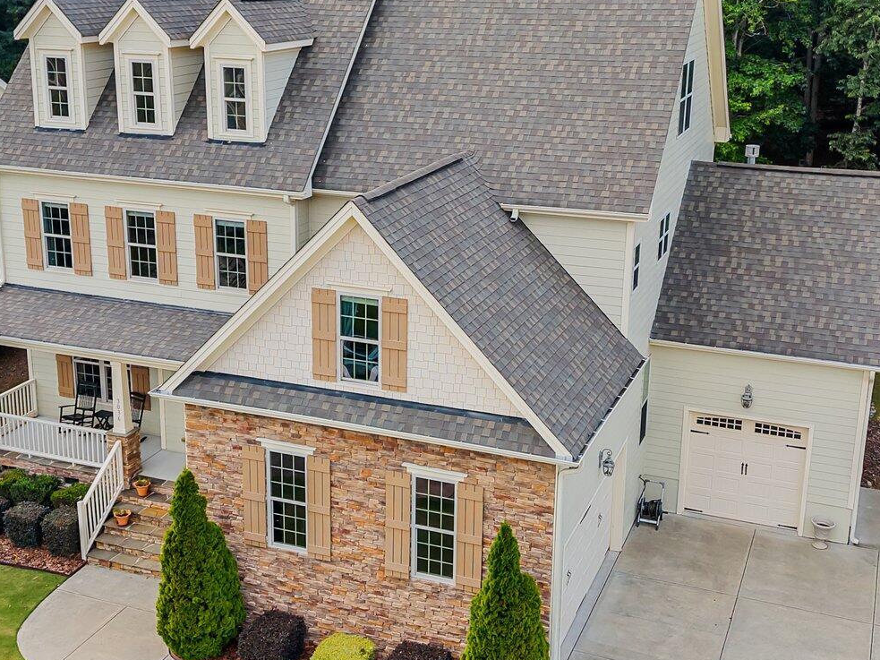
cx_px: 397
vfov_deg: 29.1
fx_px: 1271
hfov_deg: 38.2
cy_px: 308
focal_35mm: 50
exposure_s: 1/400
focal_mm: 8.67
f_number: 1.8
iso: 100
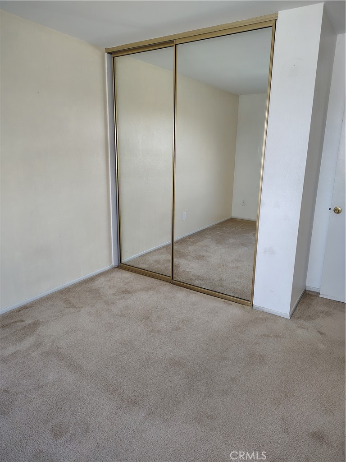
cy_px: 231
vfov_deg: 71.6
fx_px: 320
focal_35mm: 24
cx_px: 173
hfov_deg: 56.8
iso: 388
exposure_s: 1/120
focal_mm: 5.56
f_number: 1.8
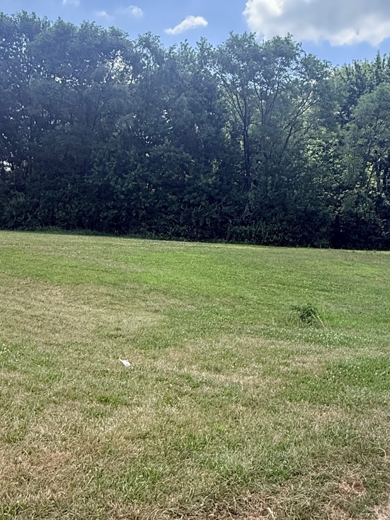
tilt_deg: -4.4
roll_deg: -2.1
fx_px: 586
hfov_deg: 36.8
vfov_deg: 47.8
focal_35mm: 39
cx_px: 172
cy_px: 279
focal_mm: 2.22
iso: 64
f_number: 2.2
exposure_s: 1/1087
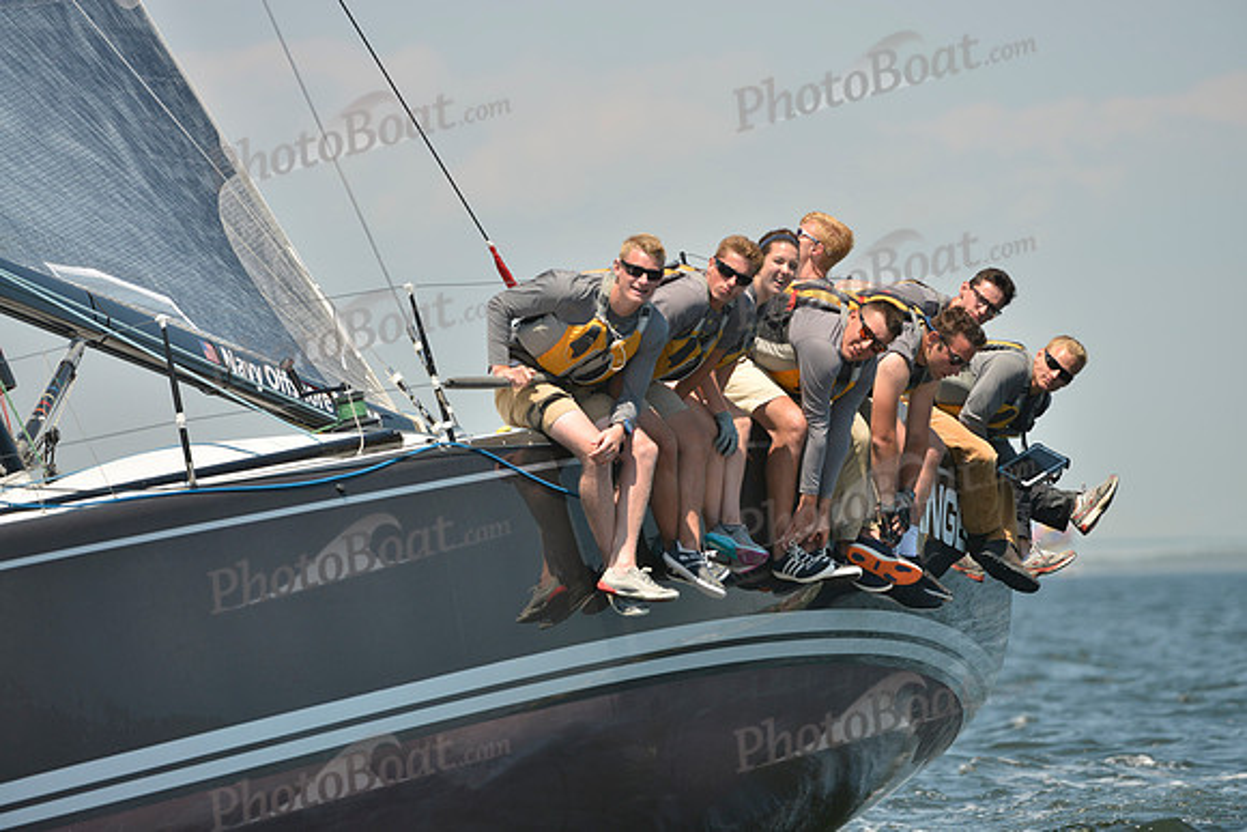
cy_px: 416
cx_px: 624
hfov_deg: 5.9
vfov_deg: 3.9
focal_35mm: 350
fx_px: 12126
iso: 280
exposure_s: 1/1250
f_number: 6.3
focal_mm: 350
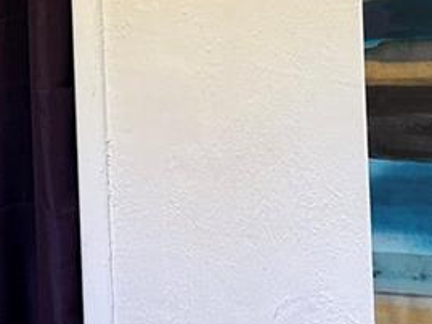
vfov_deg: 10.6
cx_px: 185
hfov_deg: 14.2
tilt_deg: -3.7
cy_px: 32
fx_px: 1735
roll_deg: +2.0
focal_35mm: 139
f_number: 1.5
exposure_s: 1/60
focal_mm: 5.7
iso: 125
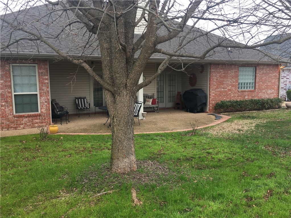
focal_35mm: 29
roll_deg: -1.4
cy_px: 109
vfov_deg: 48.2
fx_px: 244
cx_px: 146
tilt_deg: -6.7
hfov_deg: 61.7
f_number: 2.2
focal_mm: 4.15
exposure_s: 1/122
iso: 25
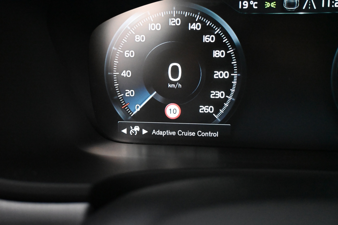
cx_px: 169
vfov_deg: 31.9
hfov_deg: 46.4
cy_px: 112
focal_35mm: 42
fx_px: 394
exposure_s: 1/60
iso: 9000
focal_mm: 28
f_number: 4.5
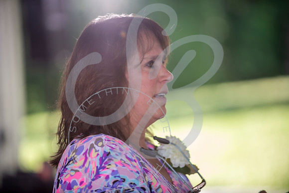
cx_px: 144
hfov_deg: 11.7
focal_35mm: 175
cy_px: 96
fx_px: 1405
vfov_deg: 7.9
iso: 200
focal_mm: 175
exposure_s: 1/200
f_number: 2.8
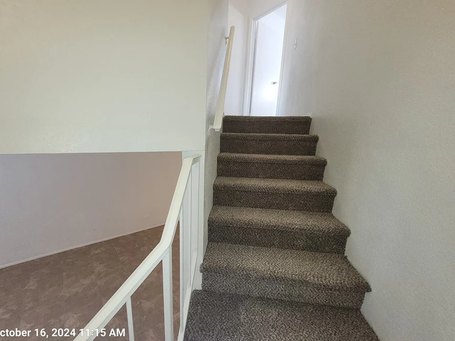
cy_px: 180
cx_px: 214
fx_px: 184
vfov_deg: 85.6
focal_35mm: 14
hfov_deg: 101.9
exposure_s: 1/60
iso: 160
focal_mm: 1.74
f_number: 2.2
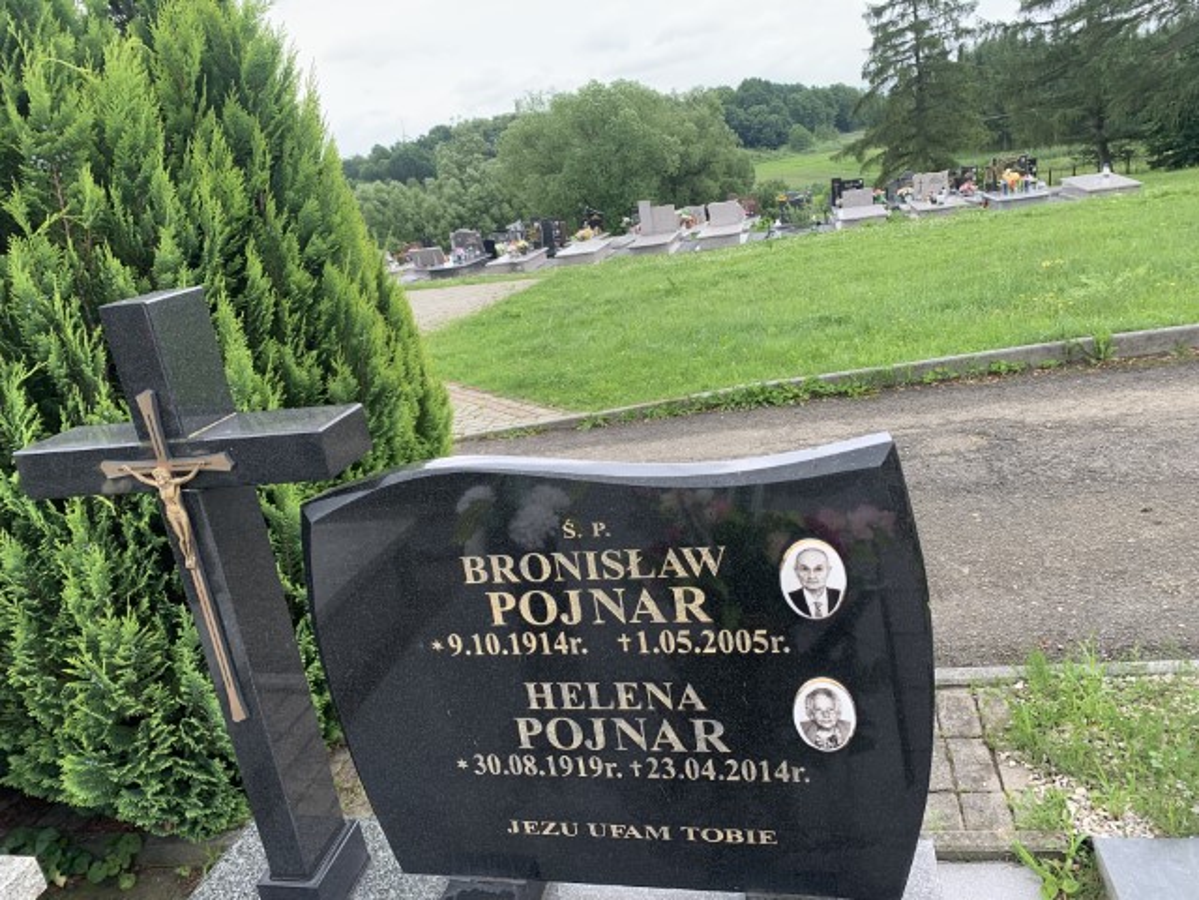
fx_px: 901
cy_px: 450
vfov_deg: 53.1
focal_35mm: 26
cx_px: 600
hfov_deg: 67.3
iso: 25
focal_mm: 4.25
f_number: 1.8
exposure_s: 1/413
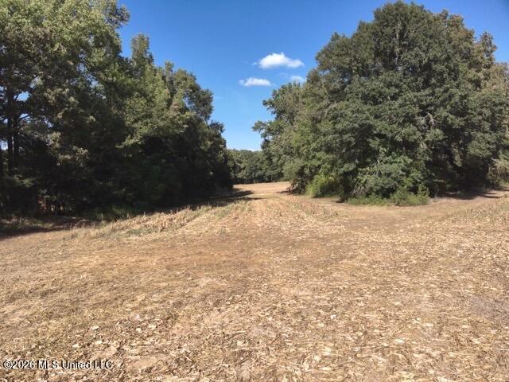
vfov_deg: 56.8
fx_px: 353
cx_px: 254
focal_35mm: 24
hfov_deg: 71.6
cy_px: 191
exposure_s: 1/725
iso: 100
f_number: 2.8
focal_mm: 4.4
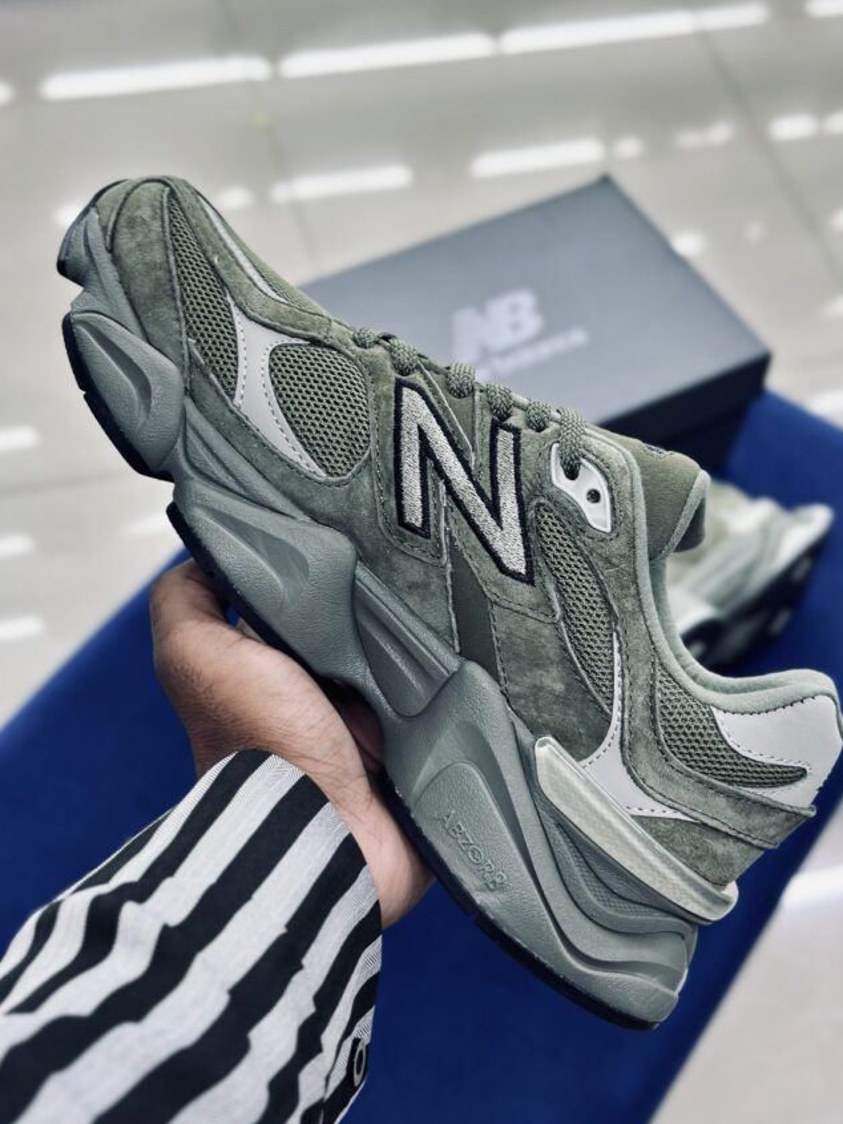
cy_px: 593
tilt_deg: -52.5
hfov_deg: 27.5
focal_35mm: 53
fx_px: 1721
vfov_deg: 36.2
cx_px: 435
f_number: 1.78
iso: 100
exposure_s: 1/100
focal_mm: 6.86
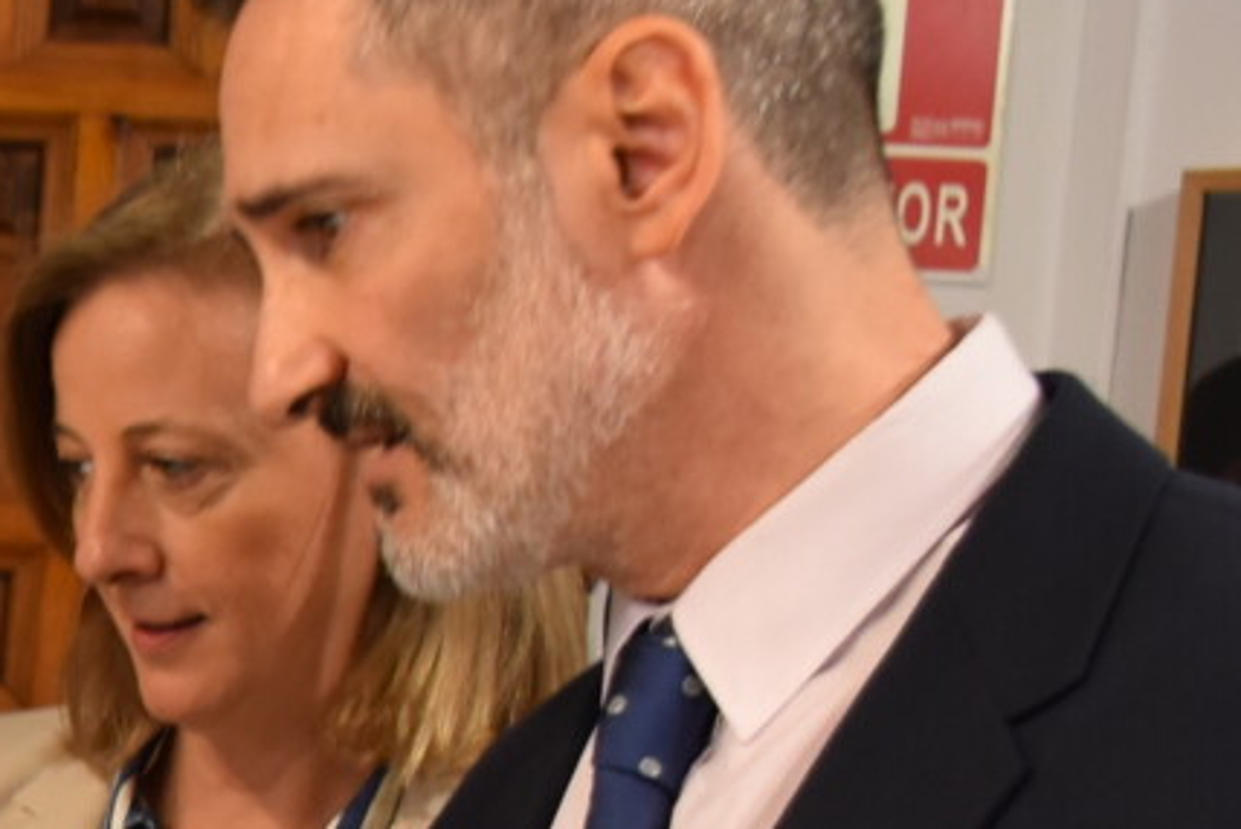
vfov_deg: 11.0
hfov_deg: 14.4
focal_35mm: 121
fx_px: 4174
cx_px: -1148
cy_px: 1193
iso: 640
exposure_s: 1/60
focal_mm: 18
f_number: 4
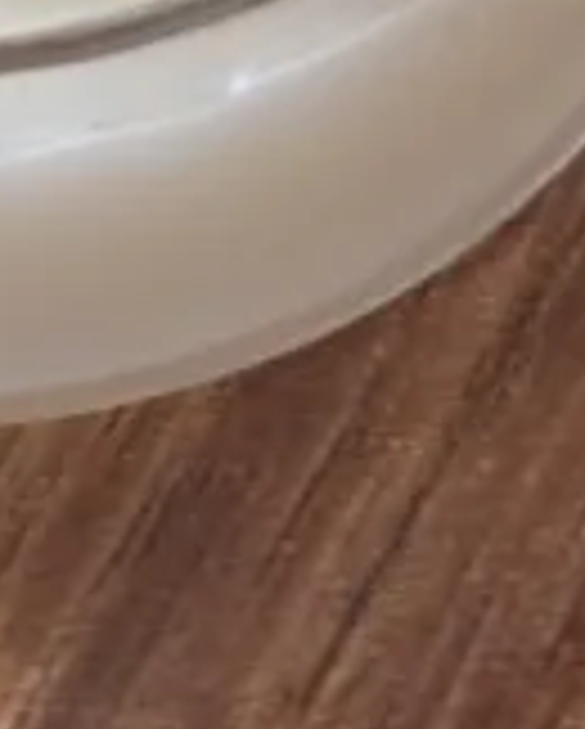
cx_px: 639
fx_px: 6934
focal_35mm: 321
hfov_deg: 4.8
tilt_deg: -47.5
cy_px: -1035
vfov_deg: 5.8
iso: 160
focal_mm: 5.96
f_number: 1.6
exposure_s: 1/60
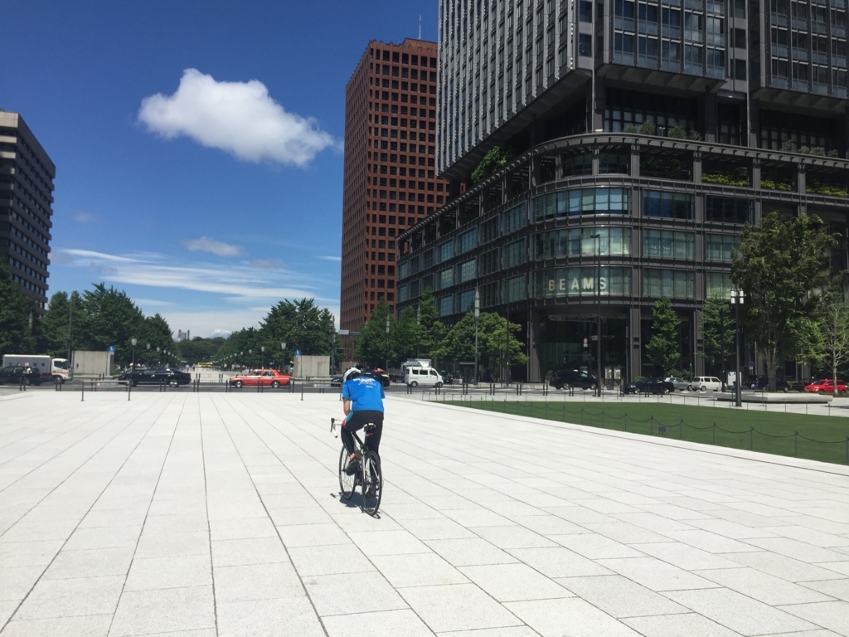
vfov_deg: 48.2
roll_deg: -2.8
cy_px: 318
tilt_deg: +4.6
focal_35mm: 29
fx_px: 711
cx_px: 424
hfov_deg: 61.7
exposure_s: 1/3300
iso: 32
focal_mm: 4.15
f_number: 2.2
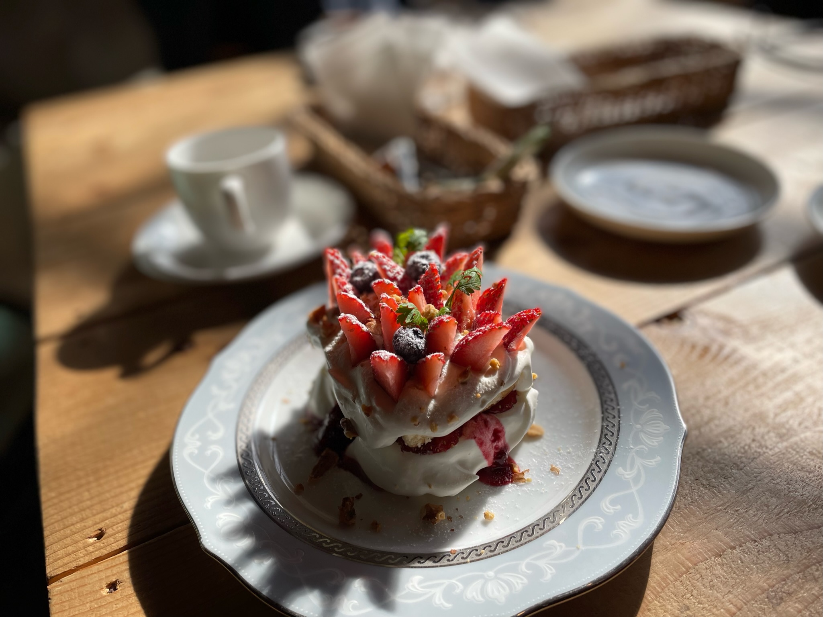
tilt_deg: -36.2
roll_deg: +5.7
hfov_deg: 67.3
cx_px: 412
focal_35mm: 26
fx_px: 618
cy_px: 308
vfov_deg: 53.0
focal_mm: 4.2
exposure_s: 1/4292
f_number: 1.6
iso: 50
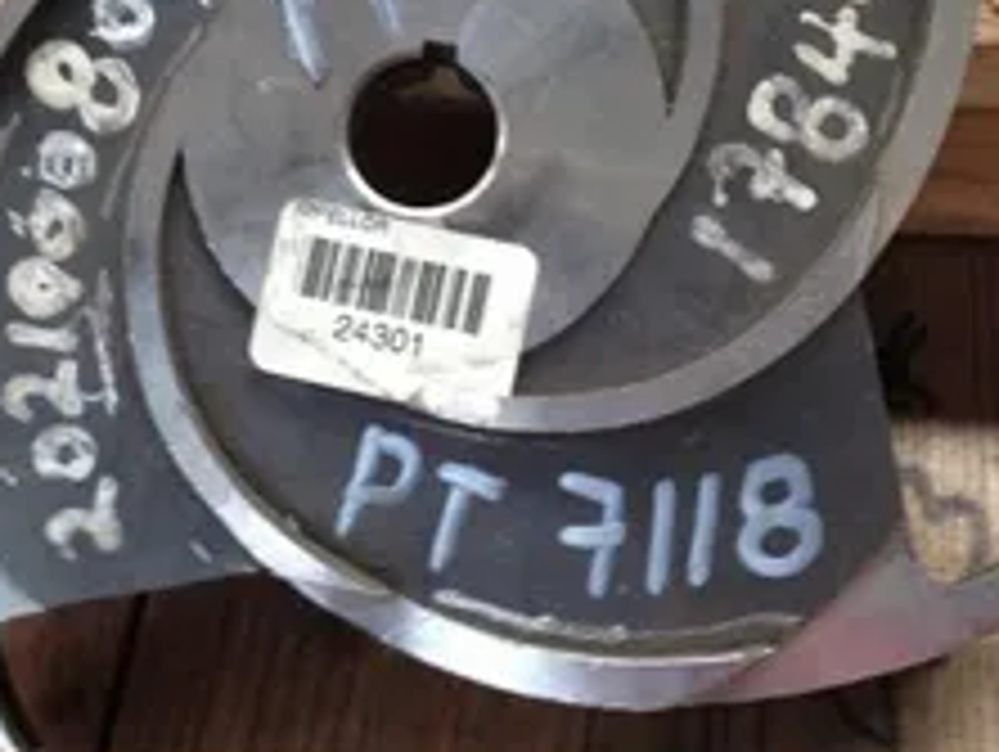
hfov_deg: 30.7
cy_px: 158
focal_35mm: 63
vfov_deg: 23.0
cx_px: 441
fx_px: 1820
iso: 125
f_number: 2.4
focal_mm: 4.28
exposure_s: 1/20
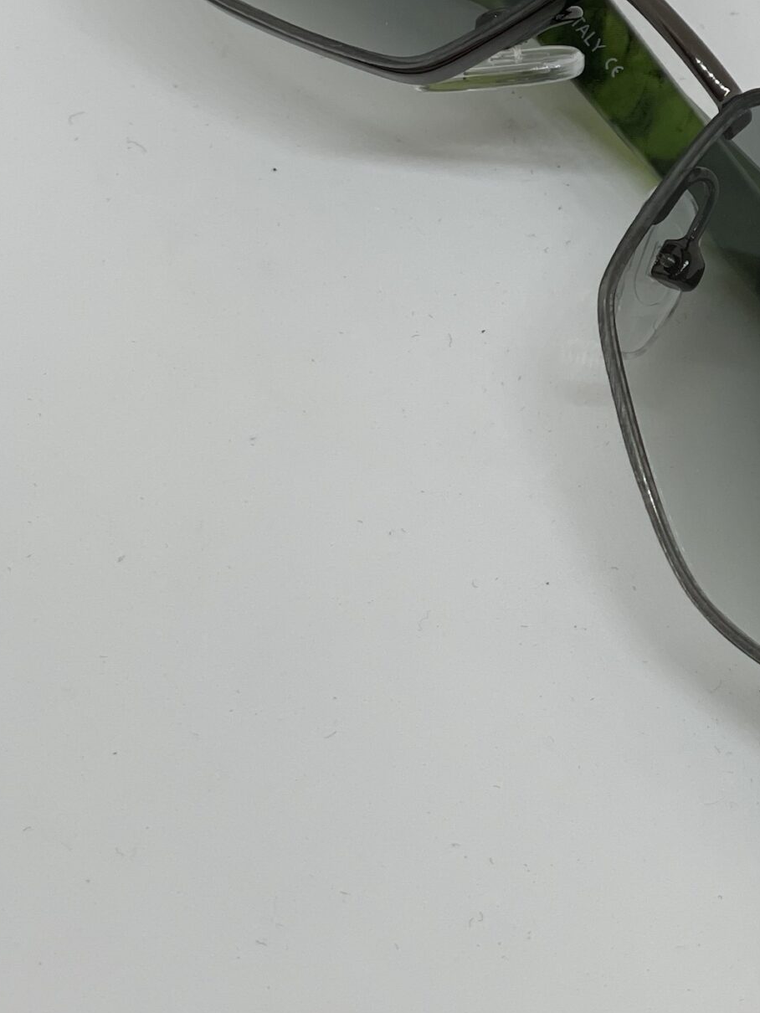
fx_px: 3219
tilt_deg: -49.7
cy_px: 254
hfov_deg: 13.4
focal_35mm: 110
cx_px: 630
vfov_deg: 17.8
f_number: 2
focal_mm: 6
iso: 50
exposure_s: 1/122
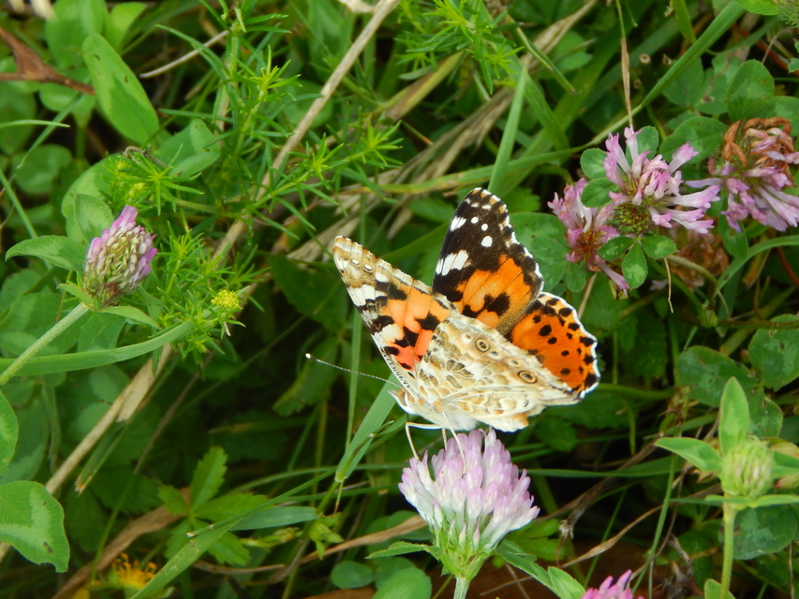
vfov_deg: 4.7
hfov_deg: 6.3
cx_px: 400
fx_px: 7272
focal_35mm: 315
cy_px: 300
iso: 125
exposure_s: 1/125
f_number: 5.7
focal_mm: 56.5
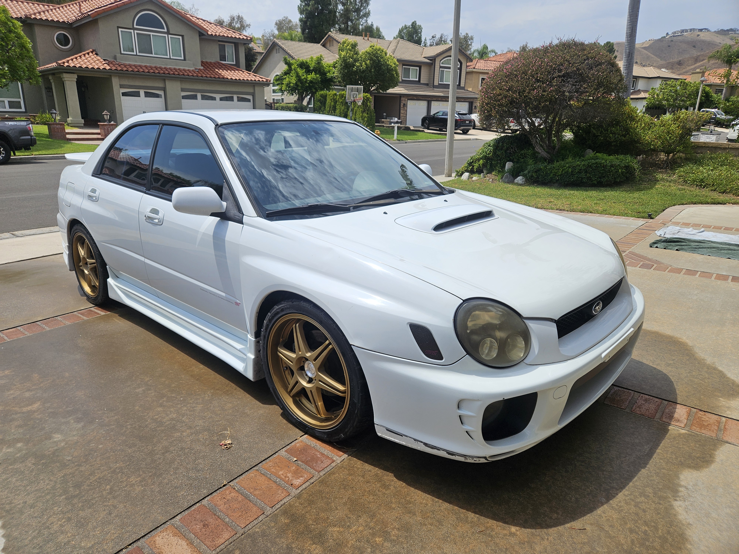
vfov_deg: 58.9
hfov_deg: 73.9
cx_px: 370
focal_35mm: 23
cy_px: 277
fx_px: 491
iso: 25
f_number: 1.8
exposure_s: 1/3446
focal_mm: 5.4
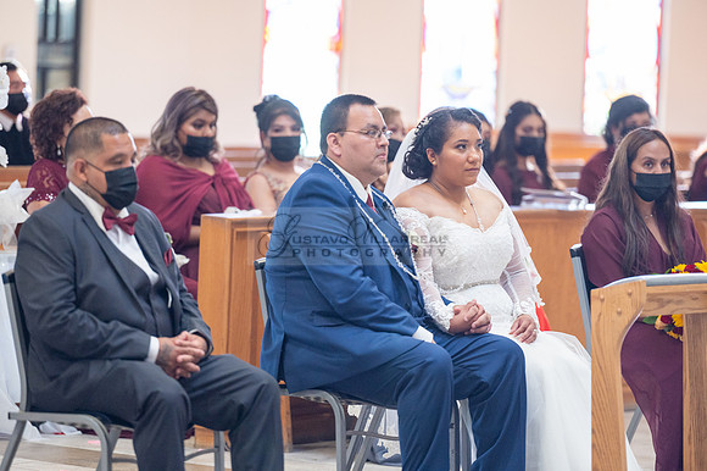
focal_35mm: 200
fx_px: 3925
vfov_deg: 6.9
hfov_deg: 10.3
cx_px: 354
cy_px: 236
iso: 1600
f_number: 2.8
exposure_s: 1/200
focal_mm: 200
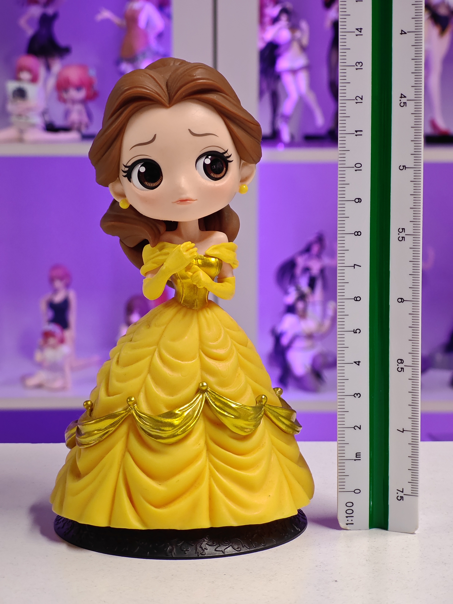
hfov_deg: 18.4
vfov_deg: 24.4
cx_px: 226
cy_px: 302
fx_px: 1396
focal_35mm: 80
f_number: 2.4
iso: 800
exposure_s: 1/33.3
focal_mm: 7.48
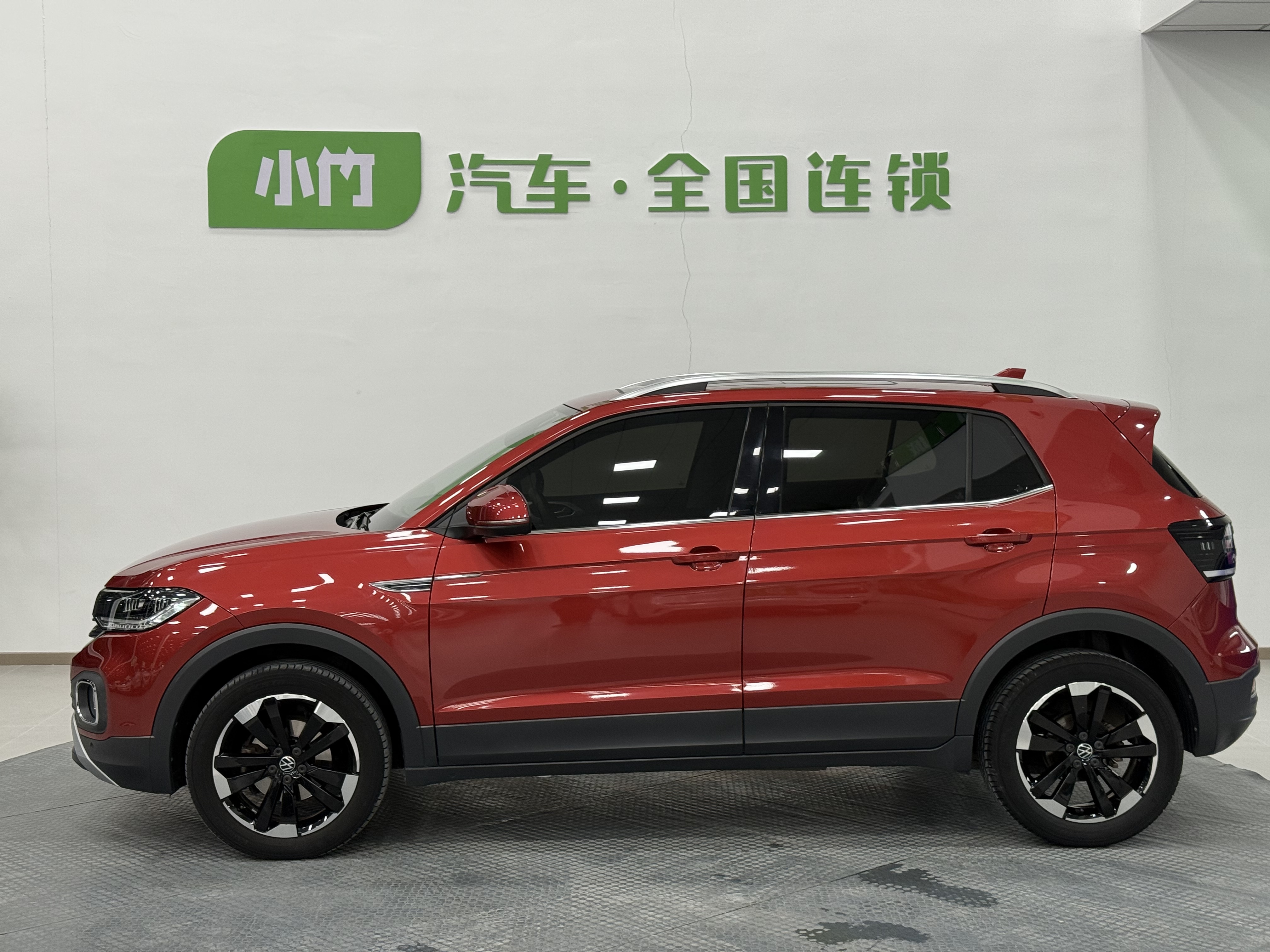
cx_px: 635
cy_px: 476
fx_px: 1761
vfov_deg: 30.3
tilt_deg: -2.7
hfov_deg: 39.7
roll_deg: +0.0
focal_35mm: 48
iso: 64
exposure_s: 1/50
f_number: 1.78
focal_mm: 6.76
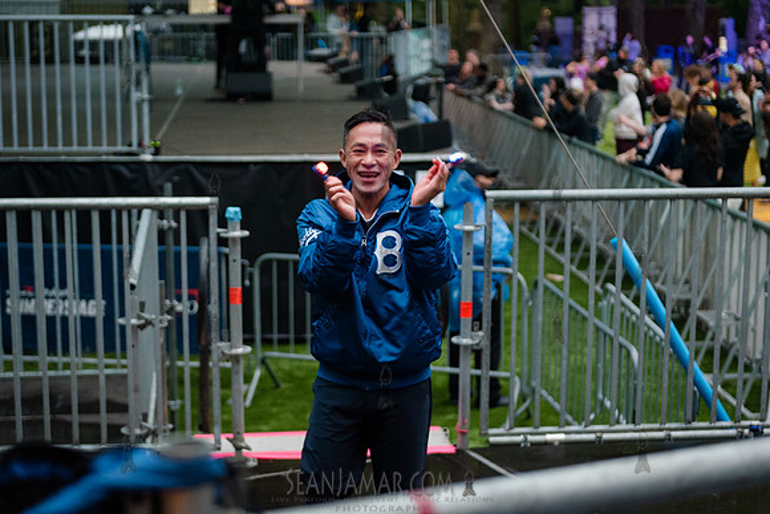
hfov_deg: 29.6
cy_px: 252
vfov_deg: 20.0
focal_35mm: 68
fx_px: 1457
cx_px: 356
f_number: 2.8
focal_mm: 62
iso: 4000
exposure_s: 1/200
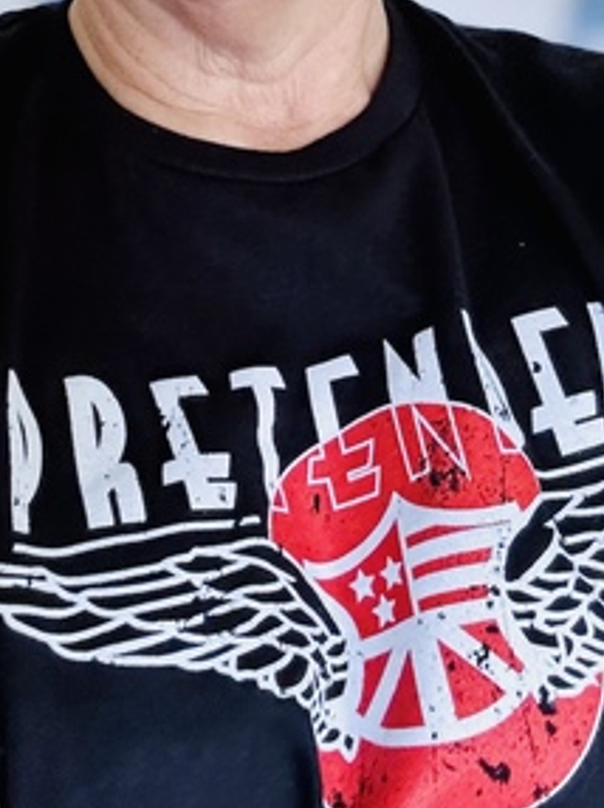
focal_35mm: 63
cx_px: 260
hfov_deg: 23.2
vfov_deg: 28.9
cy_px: 6
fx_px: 1468
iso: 400
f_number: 1.9
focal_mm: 2.69
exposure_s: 1/32
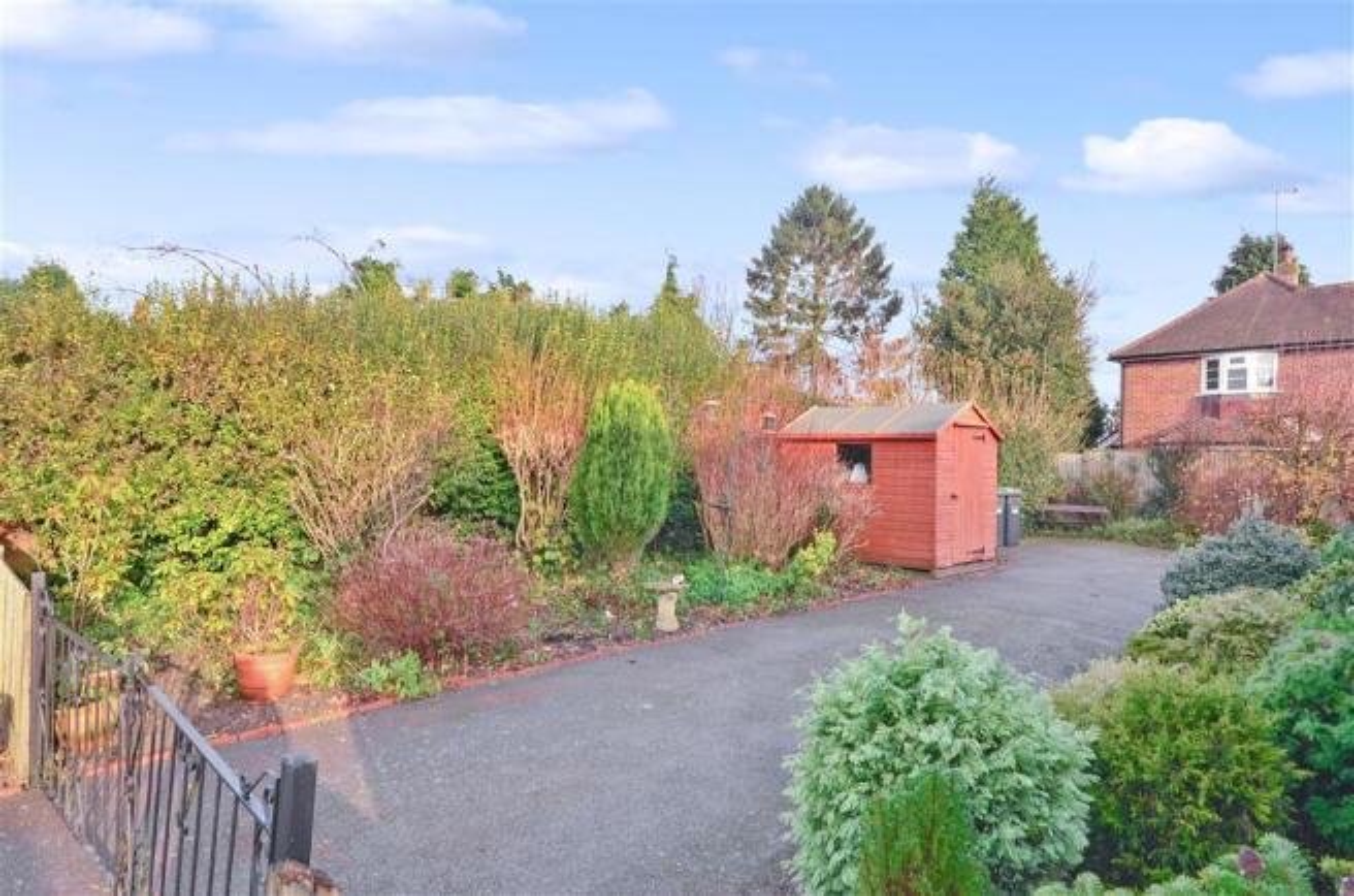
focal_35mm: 21
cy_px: 448
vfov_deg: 59.2
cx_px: 677
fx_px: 788
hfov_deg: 81.3
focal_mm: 14
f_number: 14
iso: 200
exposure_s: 1/10
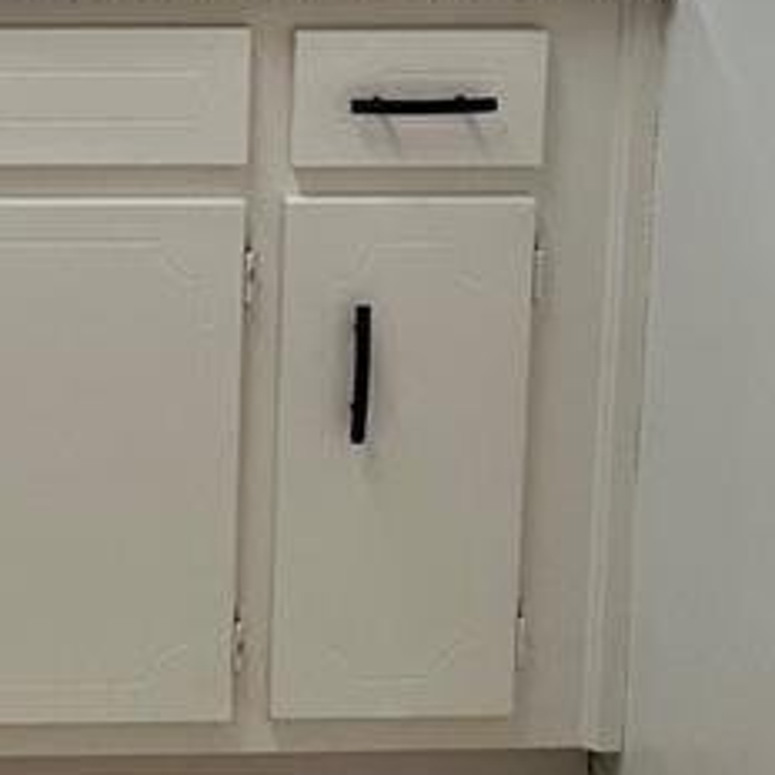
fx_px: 3014
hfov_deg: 14.0
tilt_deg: -8.6
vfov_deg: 13.8
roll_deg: +0.3
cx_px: -287
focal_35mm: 119
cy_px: -371
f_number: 1.6
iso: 64
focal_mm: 5.1
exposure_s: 1/135
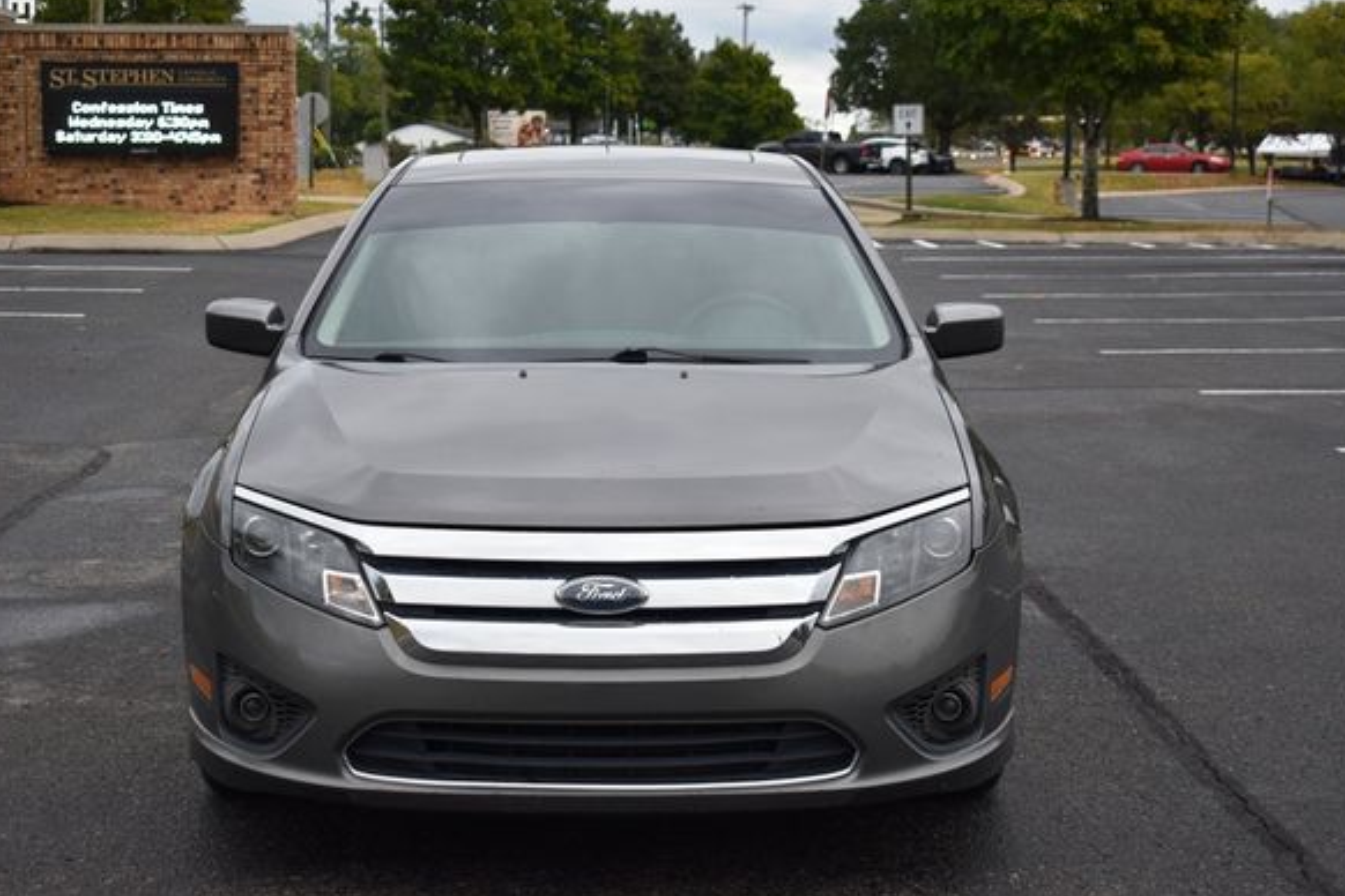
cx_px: 638
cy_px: 438
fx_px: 2466
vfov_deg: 20.6
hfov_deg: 30.5
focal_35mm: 66
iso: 400
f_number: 4.8
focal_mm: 40
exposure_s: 1/250
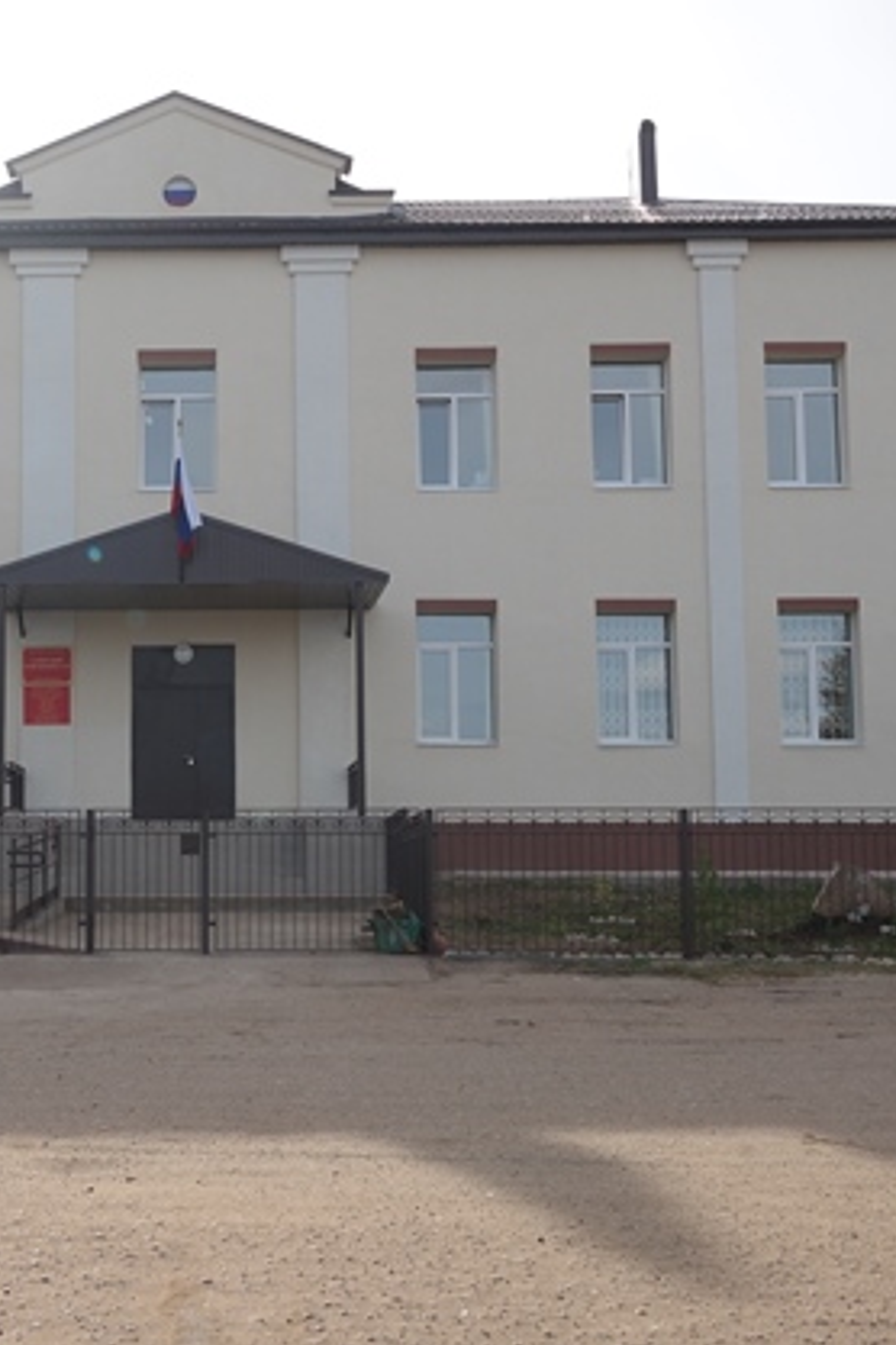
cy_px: 679
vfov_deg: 42.7
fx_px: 1717
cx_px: 197
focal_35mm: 46
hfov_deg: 28.7
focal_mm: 20
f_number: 6.3
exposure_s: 1/320
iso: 100
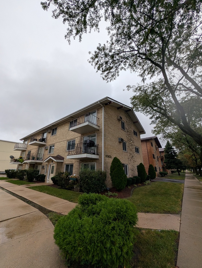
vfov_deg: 110.5
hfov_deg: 94.6
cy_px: 134
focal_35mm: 12
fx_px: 93
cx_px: 101
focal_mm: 2.02
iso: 54
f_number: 1.7
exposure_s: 1/2924
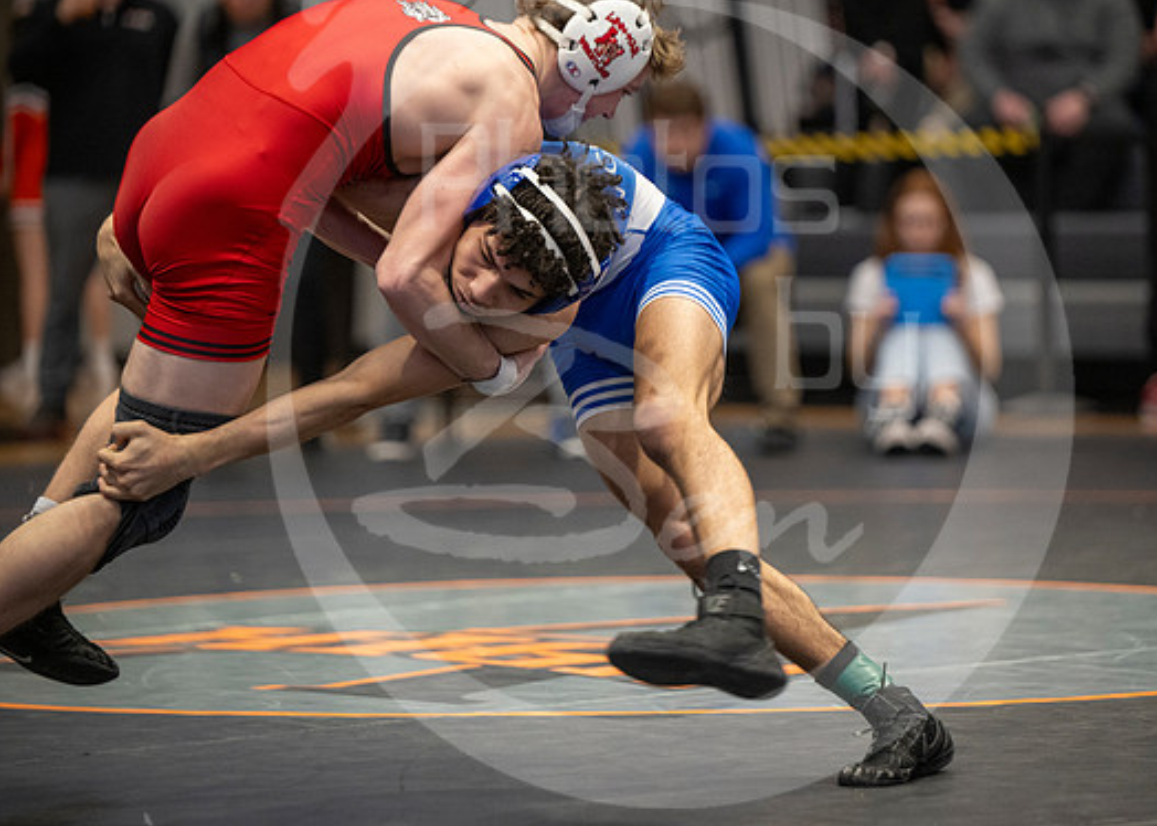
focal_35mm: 181
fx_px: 5946
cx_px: 689
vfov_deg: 7.9
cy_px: 385
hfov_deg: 11.1
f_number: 2.8
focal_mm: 155
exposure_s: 1/1000
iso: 3200
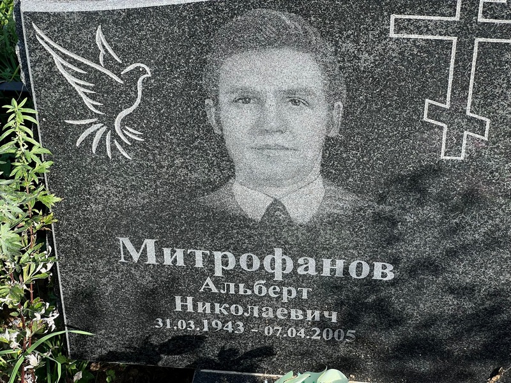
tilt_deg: -37.0
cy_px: 192
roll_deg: +0.9
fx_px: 1137
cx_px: 256
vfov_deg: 19.1
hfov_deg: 25.3
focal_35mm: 77
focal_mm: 9
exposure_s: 1/304
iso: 32
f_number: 2.8
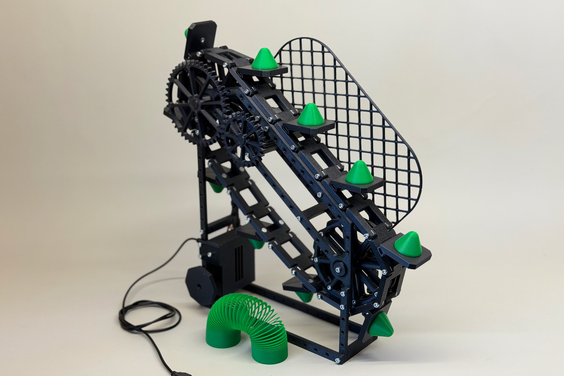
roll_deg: -0.5
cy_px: 194
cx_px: 282
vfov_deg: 27.0
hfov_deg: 39.6
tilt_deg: -20.3
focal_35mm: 50
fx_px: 783
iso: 64
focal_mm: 6.76
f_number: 1.78
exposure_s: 1/50
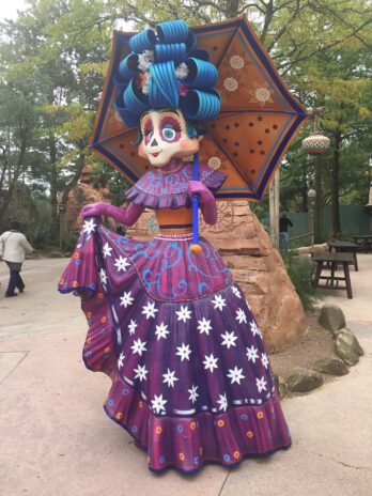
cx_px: 186
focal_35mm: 29
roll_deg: +0.2
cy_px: 248
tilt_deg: -2.9
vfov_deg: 61.7
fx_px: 416
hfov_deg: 48.2
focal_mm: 4.15
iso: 25
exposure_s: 1/197
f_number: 2.2
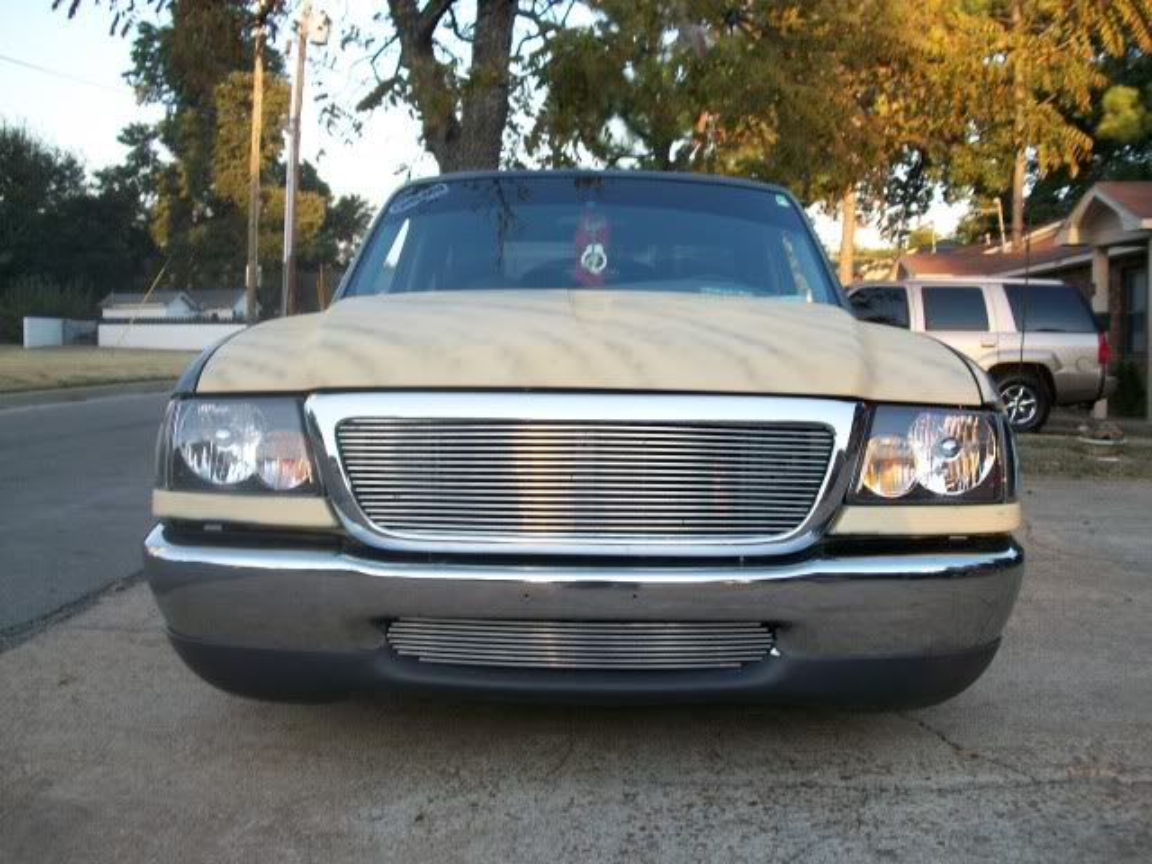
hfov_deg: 56.8
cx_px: 576
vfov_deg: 44.2
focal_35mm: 32
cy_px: 432
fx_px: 1065
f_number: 2.9
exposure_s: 1/100
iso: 80
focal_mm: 5.7
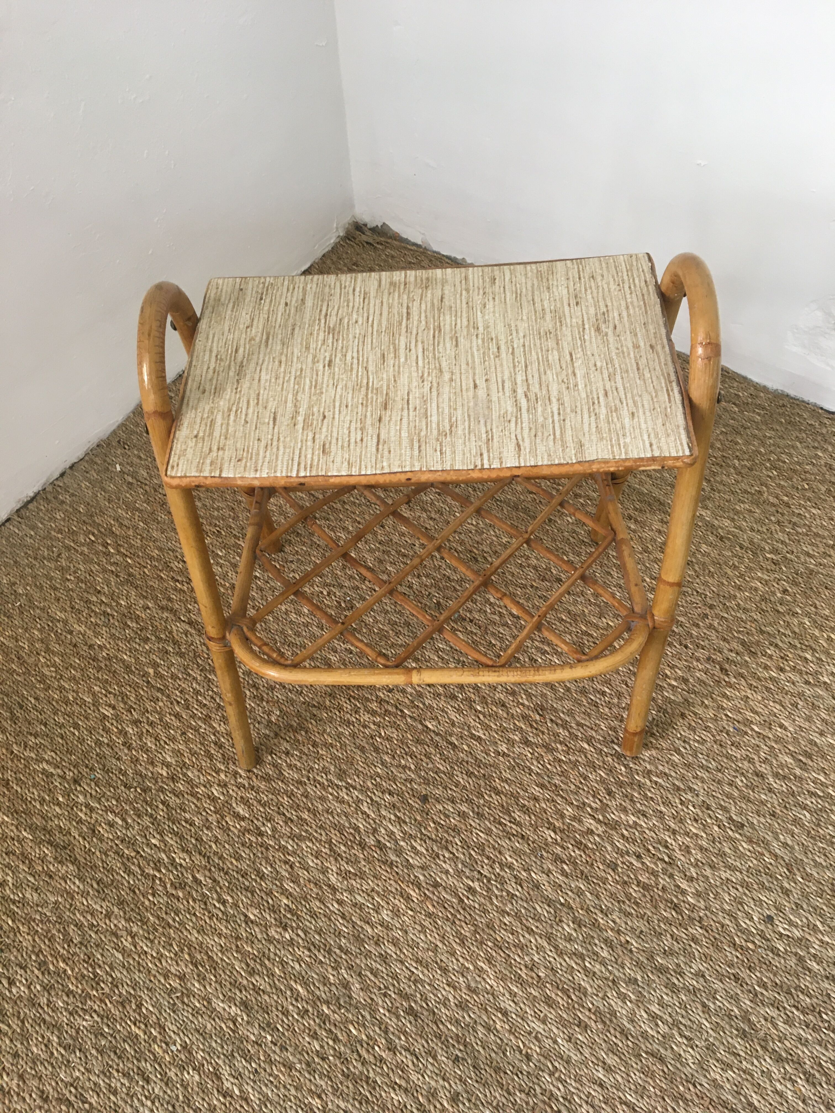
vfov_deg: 61.7
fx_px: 933
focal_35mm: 29
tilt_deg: -53.9
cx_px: 418
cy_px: 556
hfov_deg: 48.2
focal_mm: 4.15
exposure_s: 1/33
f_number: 2.2
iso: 100
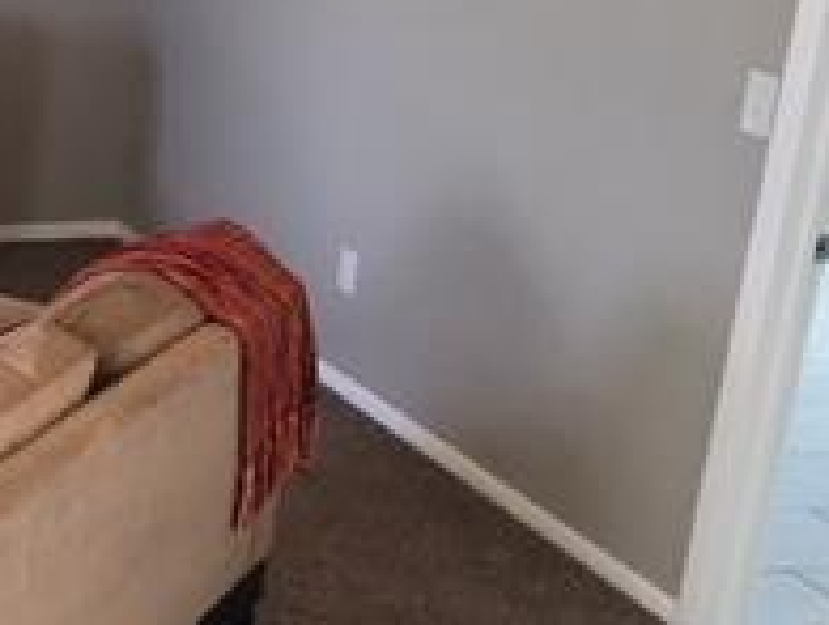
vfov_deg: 15.6
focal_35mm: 95
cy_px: 387
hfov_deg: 18.3
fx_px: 2279
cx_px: -421
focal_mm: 4.15
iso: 25
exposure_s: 1/15
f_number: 2.2
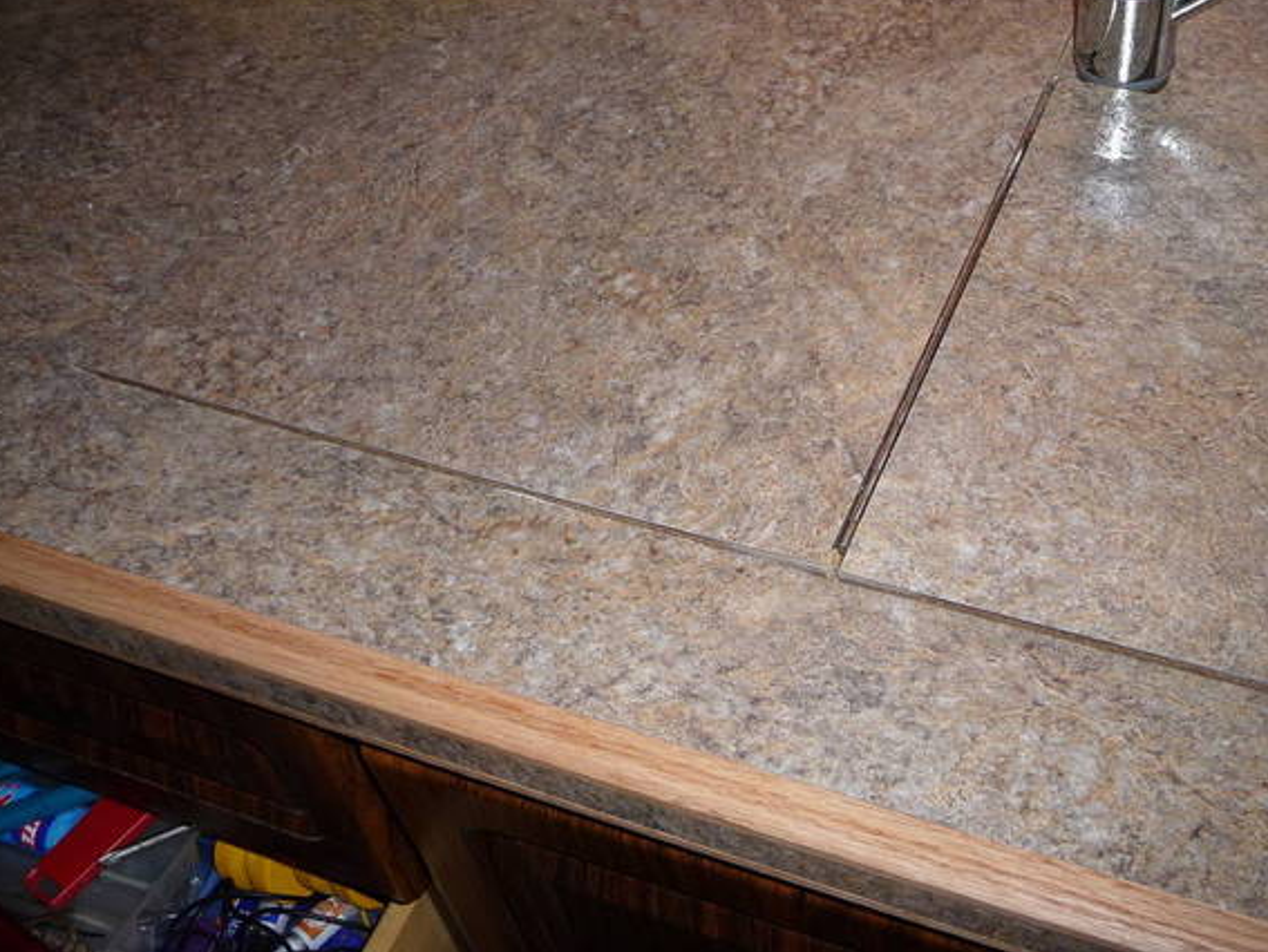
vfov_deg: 35.9
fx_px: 1466
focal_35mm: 40
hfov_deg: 46.0
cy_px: 398
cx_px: 854
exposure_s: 1/30
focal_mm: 4.7
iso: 100
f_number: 3.3
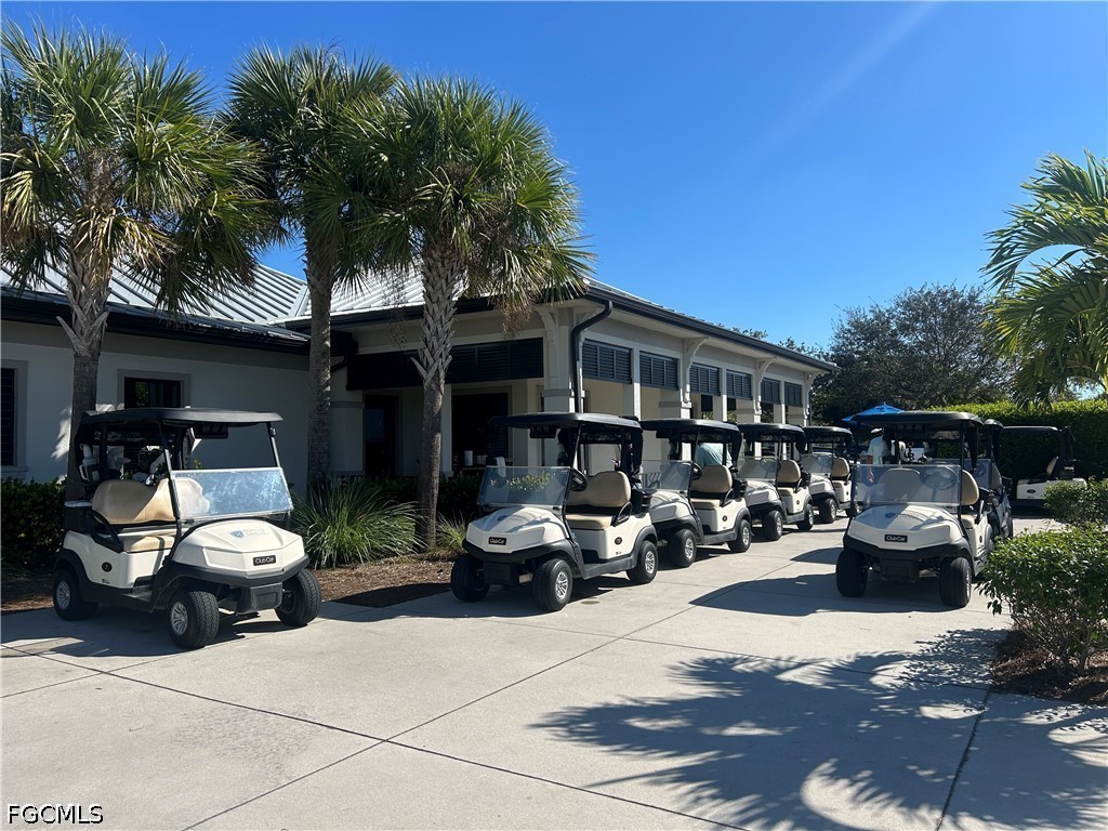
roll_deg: +1.7
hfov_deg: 67.3
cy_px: 416
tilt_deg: +2.8
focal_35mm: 26
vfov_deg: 53.1
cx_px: 554
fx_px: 832
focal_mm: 5.7
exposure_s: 1/4115
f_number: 1.5
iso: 50
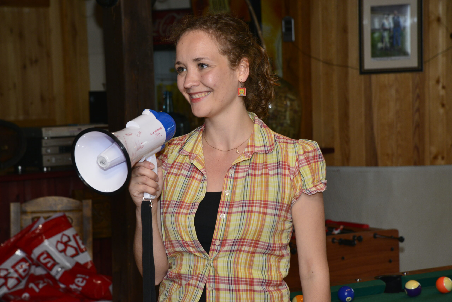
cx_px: 226
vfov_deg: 11.4
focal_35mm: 120
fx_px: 1507
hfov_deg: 17.1
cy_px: 151
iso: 1250
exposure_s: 1/60
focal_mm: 120
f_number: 8
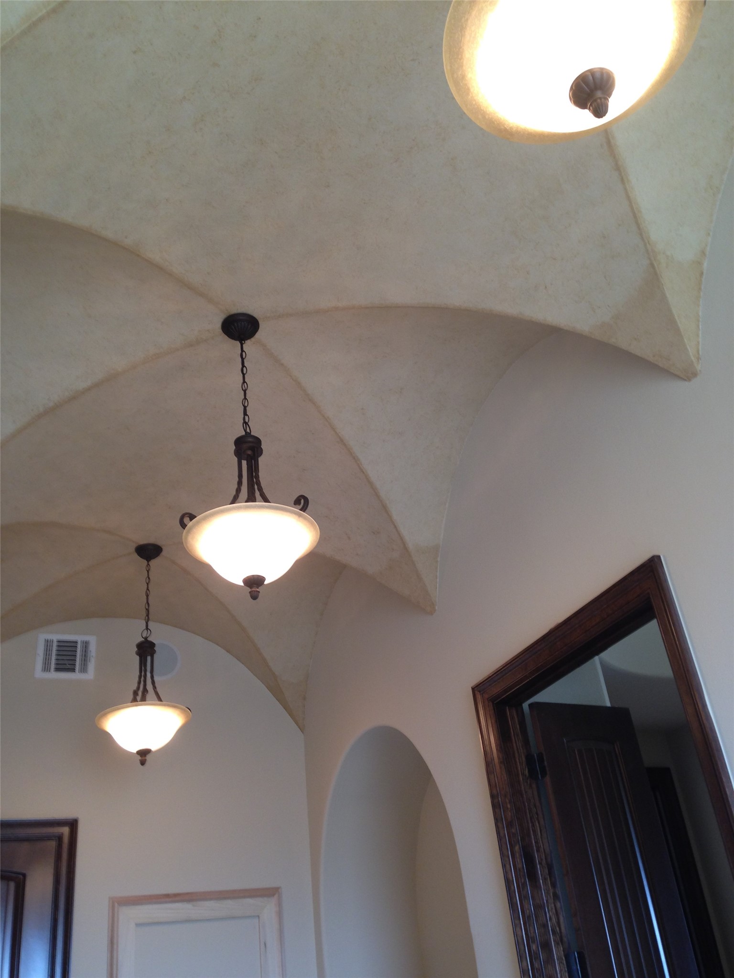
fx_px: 933
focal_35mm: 33
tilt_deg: +30.6
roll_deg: +7.7
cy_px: 489
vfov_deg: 55.4
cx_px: 367
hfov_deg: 42.9
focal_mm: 4.12
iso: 64
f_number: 2.4
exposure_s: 1/20
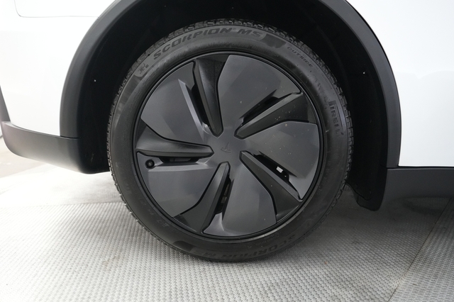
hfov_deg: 73.8
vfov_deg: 53.1
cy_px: 151
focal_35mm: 24
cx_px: 227
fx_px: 302
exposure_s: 1/160
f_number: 2.8
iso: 6400
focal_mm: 24
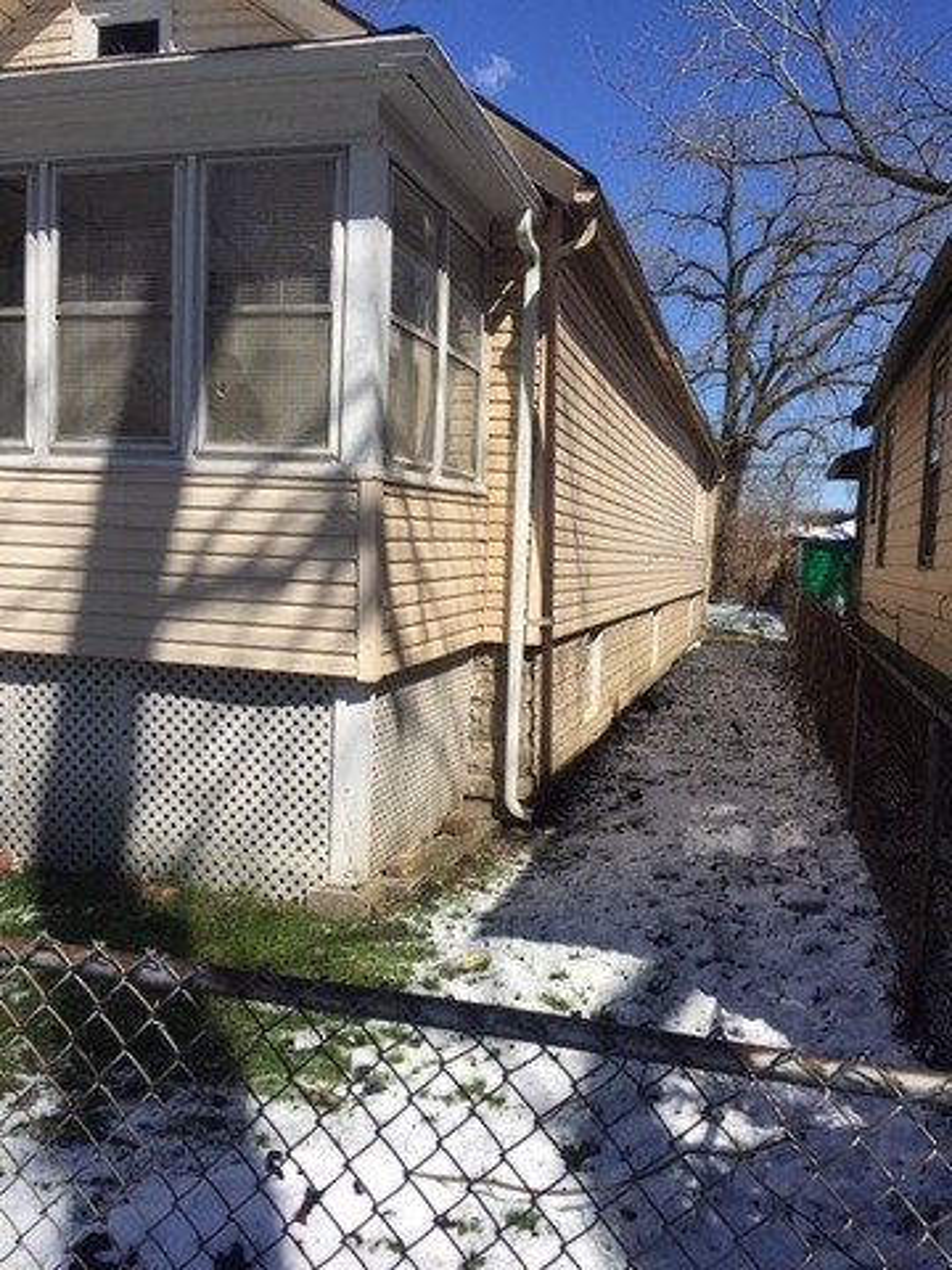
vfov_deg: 61.7
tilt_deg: -3.3
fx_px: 1063
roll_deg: -1.8
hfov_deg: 48.2
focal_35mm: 29
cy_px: 635
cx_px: 476
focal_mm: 4.15
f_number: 2.2
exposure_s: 1/2825
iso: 32
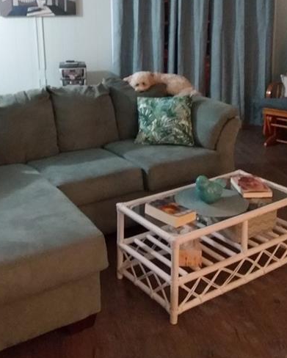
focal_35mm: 43
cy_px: 97
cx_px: 109
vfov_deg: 41.8
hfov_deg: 34.8
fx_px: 456
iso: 400
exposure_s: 1/15
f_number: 1.9
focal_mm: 2.91
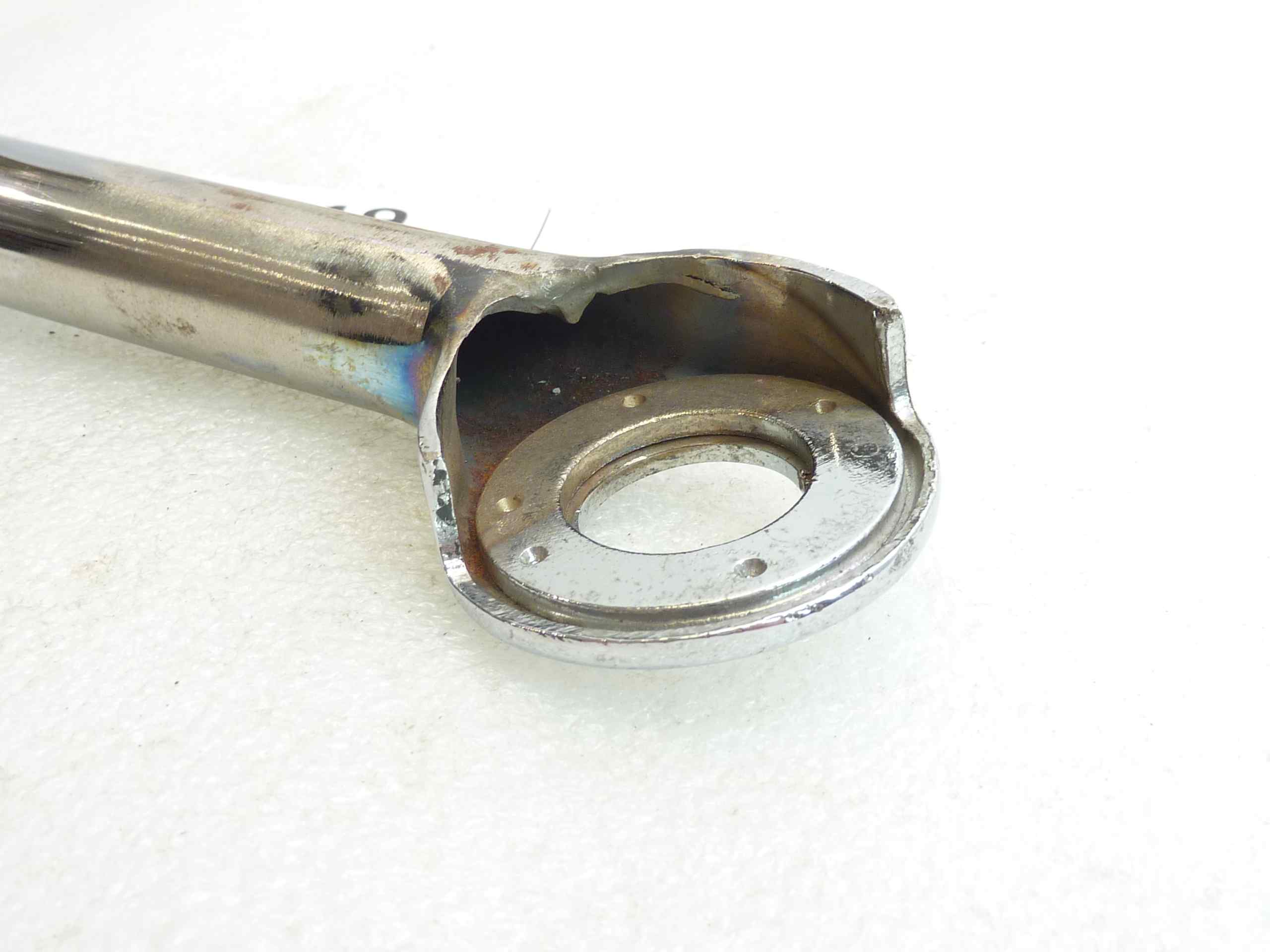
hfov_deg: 49.0
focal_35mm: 38
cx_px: 635
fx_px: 1394
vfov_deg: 37.7
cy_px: 476
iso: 80
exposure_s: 1/13
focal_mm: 4.4
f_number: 3.3
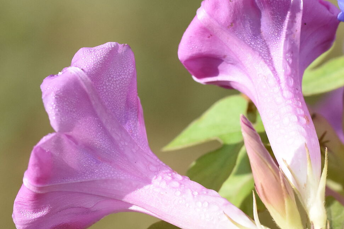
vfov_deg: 4.4
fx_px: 3012
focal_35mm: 315
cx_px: 272
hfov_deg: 6.5
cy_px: 89
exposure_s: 1/8000
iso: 1000
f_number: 4
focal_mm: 85
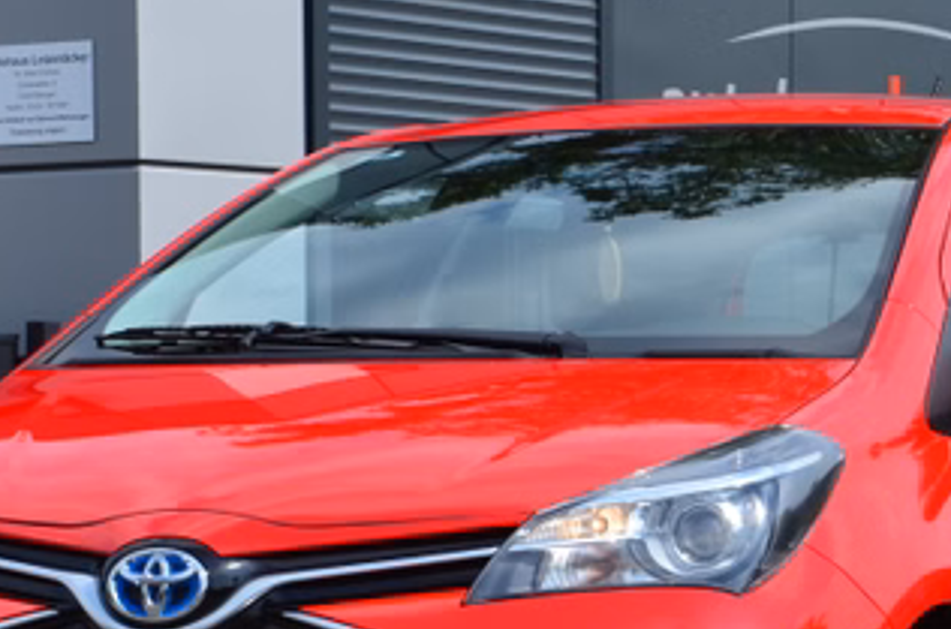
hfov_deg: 10.9
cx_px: 491
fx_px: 5007
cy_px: 566
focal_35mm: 190
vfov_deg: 7.2
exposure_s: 1/160
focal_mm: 50
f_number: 11
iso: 100
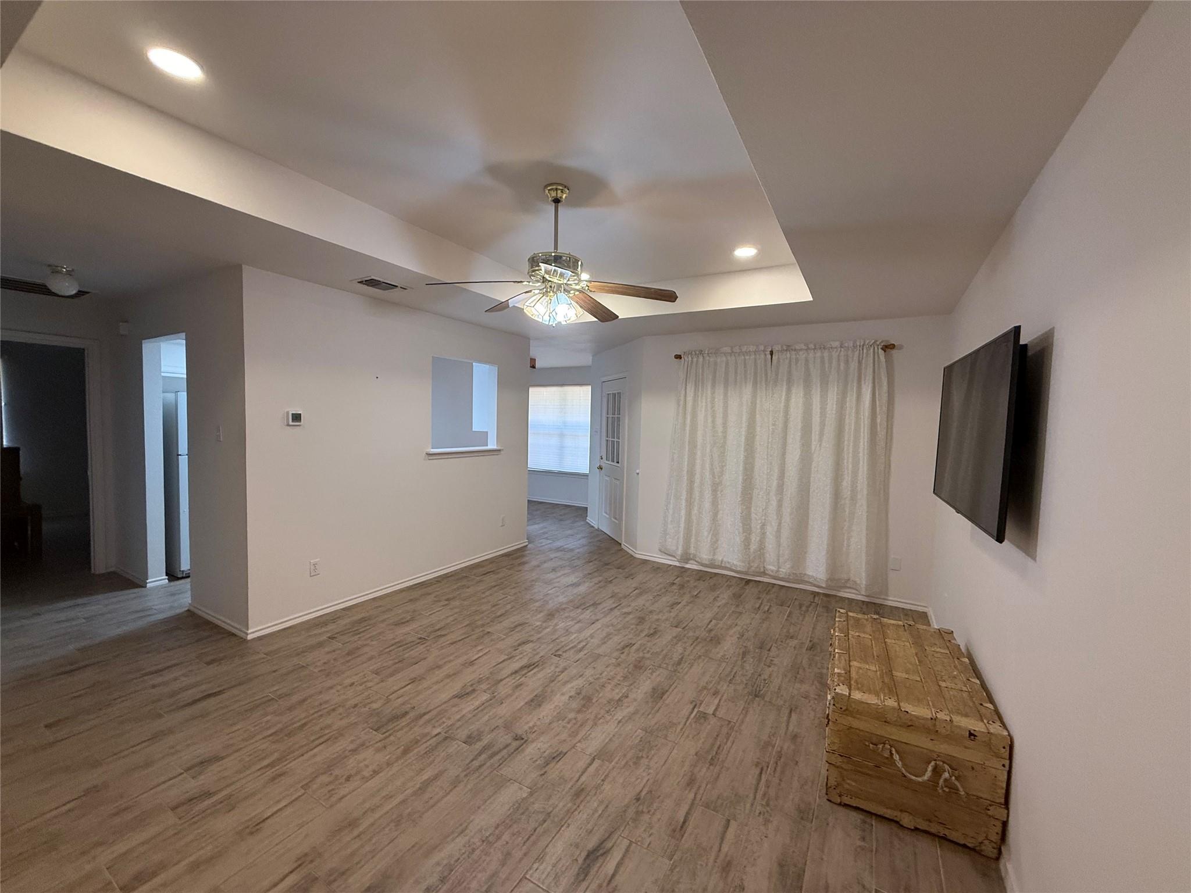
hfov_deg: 102.1
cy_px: 446
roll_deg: -0.3
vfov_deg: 85.7
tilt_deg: -2.2
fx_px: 482
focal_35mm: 14
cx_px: 596
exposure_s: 1/120
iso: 250
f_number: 2.2
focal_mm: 2.22
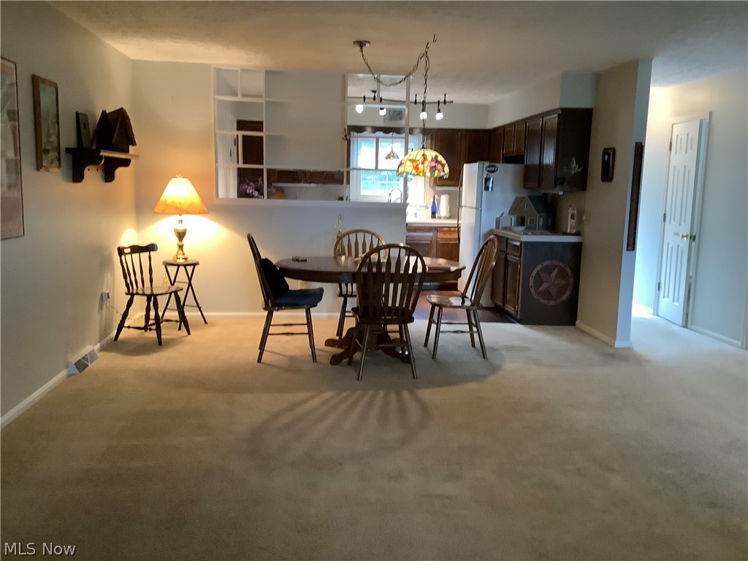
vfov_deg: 45.4
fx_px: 670
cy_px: 280
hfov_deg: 58.4
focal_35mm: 31
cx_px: 374
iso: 320
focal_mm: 3.3
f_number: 2.4
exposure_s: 1/60
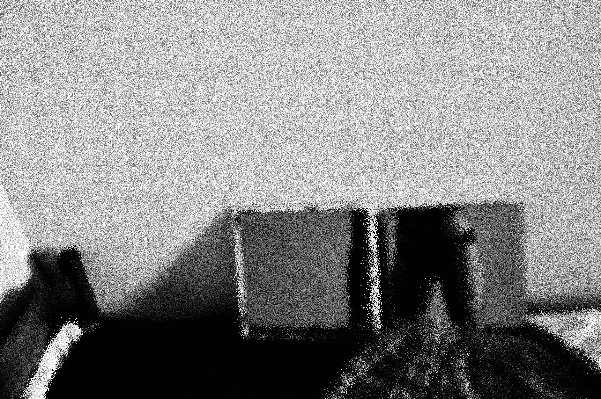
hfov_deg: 46.4
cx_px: 300
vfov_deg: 31.8
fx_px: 700
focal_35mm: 42
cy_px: 200
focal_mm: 28
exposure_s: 1/15
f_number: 4
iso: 500
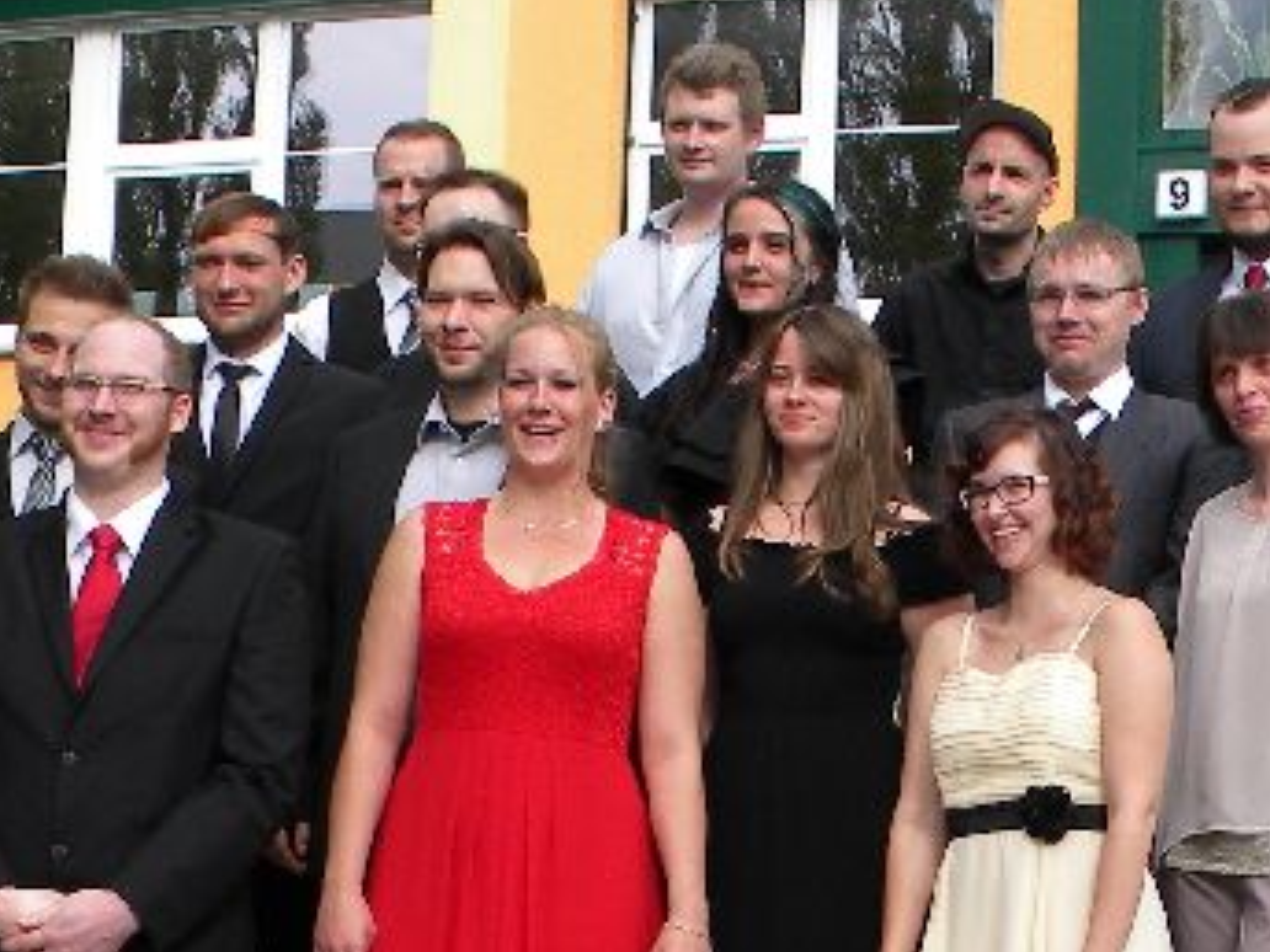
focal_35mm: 89
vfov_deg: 16.4
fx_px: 3265
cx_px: 823
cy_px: 828
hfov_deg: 21.9
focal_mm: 5
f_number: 3.5
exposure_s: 1/436
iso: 80
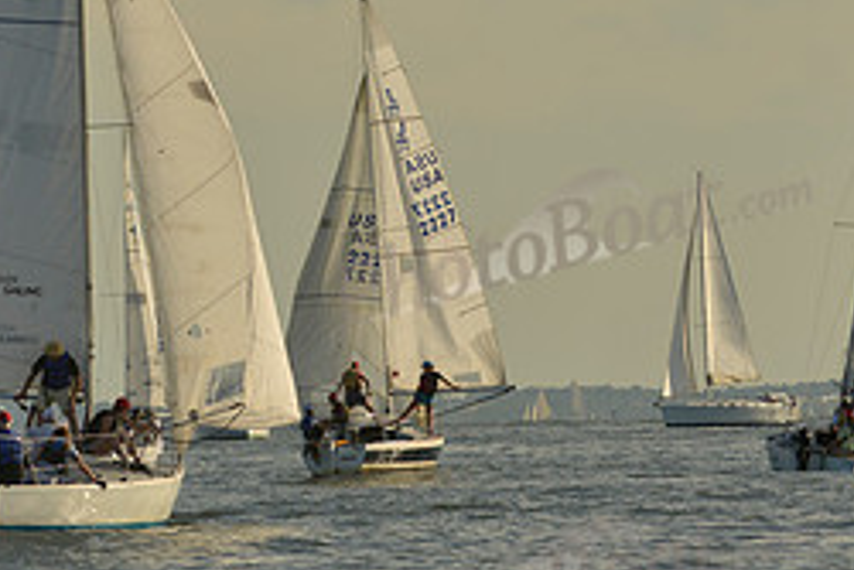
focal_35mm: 464
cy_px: 111
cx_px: 157
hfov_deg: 4.4
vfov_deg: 3.0
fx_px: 11013
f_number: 7.1
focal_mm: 200
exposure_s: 1/1250
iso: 200
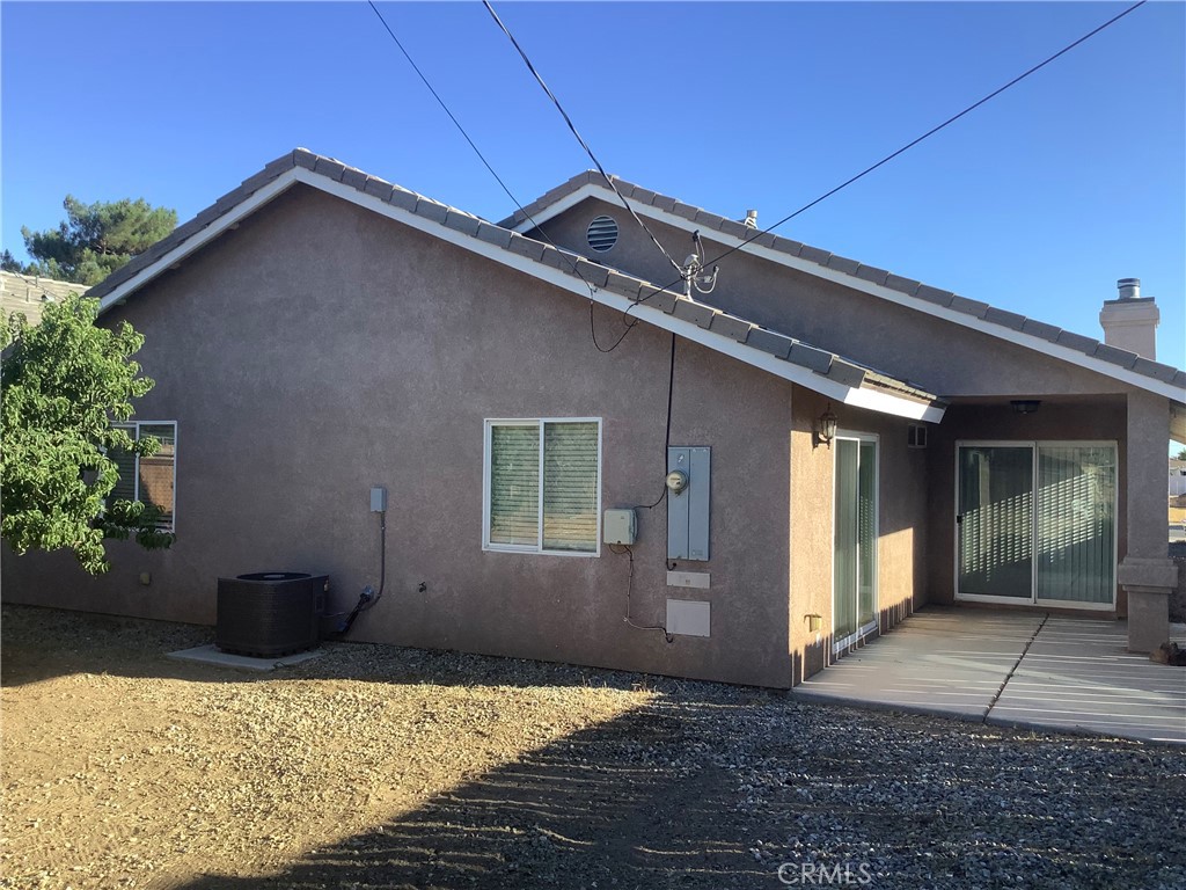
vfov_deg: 45.4
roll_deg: +1.0
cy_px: 445
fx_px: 1062
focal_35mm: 31
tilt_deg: +0.2
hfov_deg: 58.4
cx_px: 593
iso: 25
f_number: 2.4
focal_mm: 3.3
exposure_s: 1/582
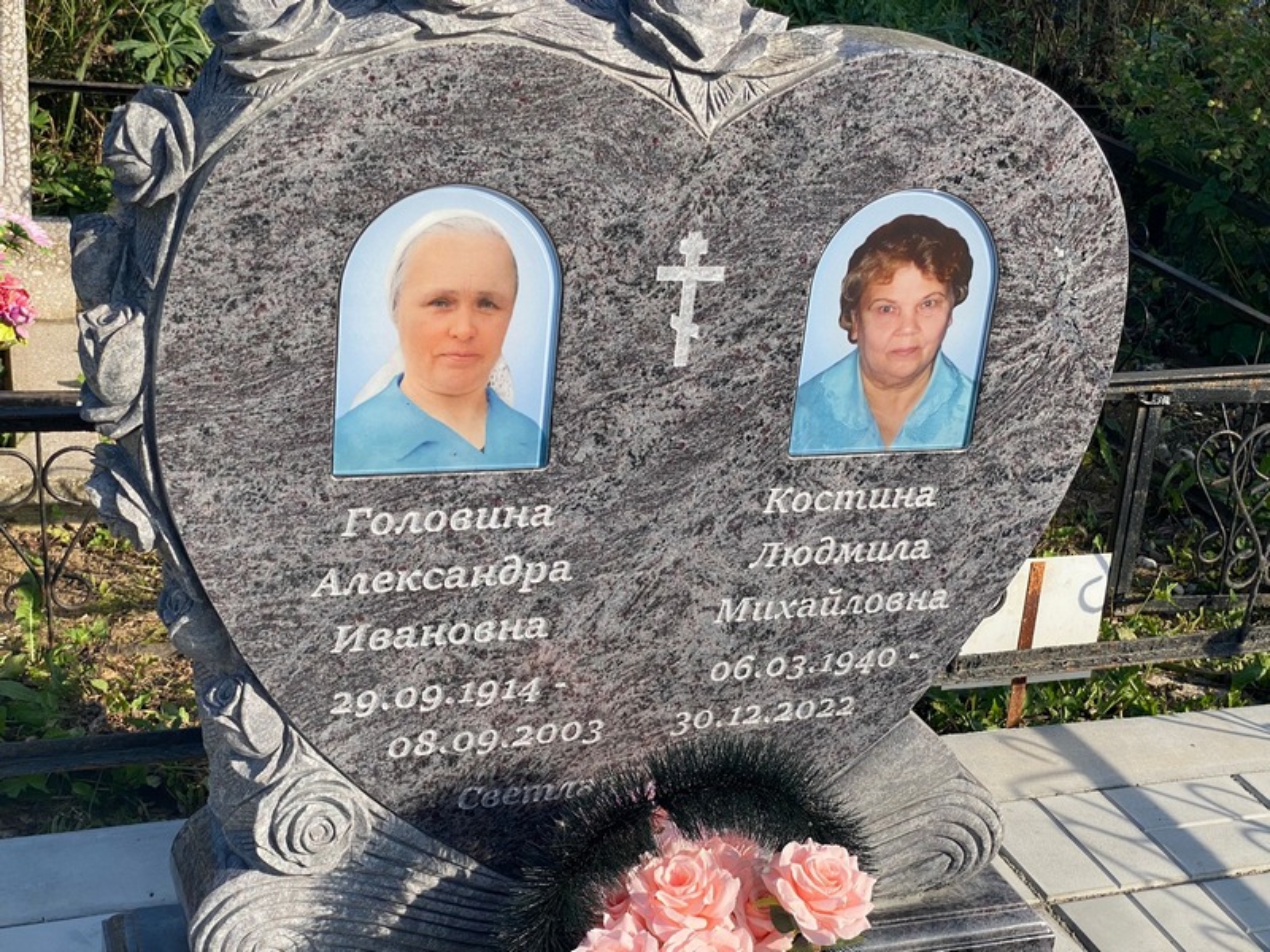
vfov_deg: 28.0
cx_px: 635
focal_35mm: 52
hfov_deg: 36.8
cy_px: 476
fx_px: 1908
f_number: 2
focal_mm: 6
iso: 20
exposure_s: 1/922
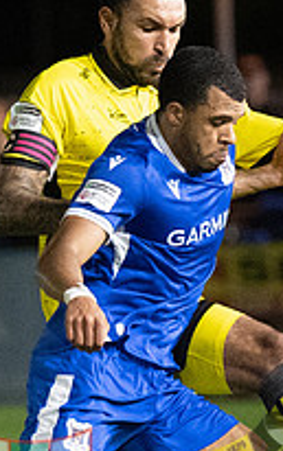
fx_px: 13161
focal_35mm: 1068
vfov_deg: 2.0
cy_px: 322
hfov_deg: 1.2
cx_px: -177
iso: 6400
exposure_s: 1/1000
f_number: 2.8
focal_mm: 175
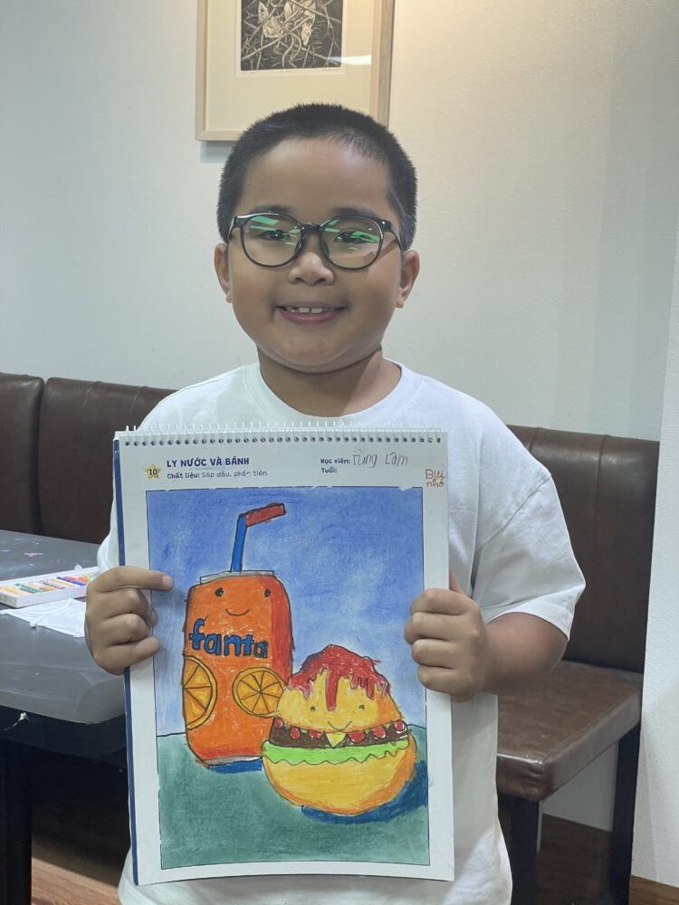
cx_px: 340
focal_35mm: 52
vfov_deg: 36.8
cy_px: 452
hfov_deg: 28.0
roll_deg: -1.9
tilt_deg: -8.6
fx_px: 1360
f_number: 2
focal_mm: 6
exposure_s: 1/100
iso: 80
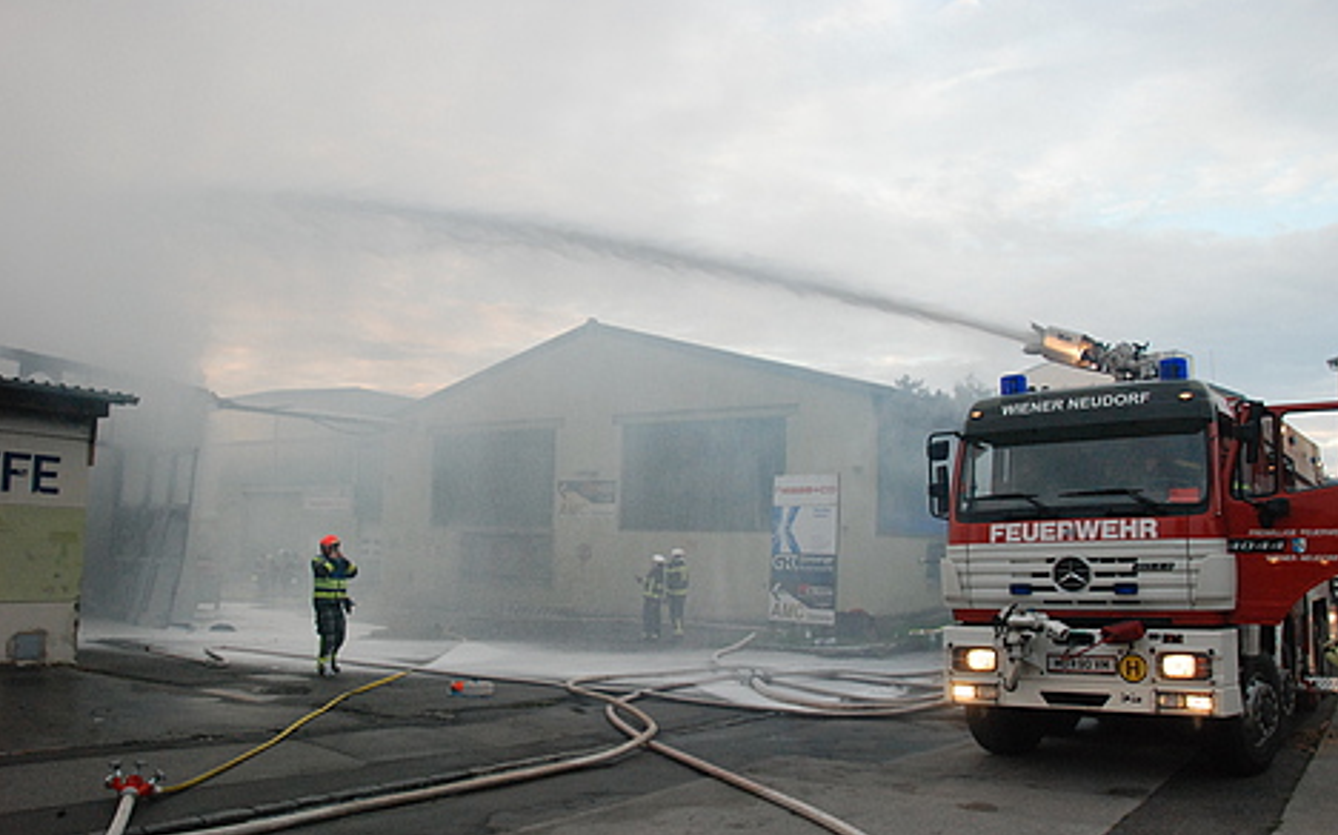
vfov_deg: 44.5
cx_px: 673
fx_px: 1021
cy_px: 450
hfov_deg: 66.5
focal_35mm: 28
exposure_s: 1/200
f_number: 8
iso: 1250
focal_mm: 18
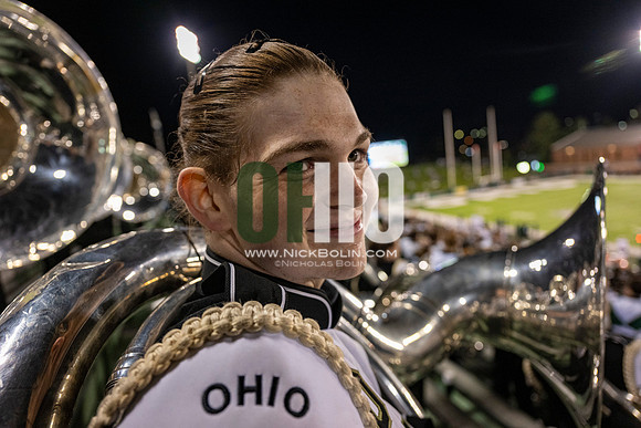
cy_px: 214
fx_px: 427
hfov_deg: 73.7
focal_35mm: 24
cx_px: 320
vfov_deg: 53.2
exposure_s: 1/500
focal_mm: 24
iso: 2000
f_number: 3.2
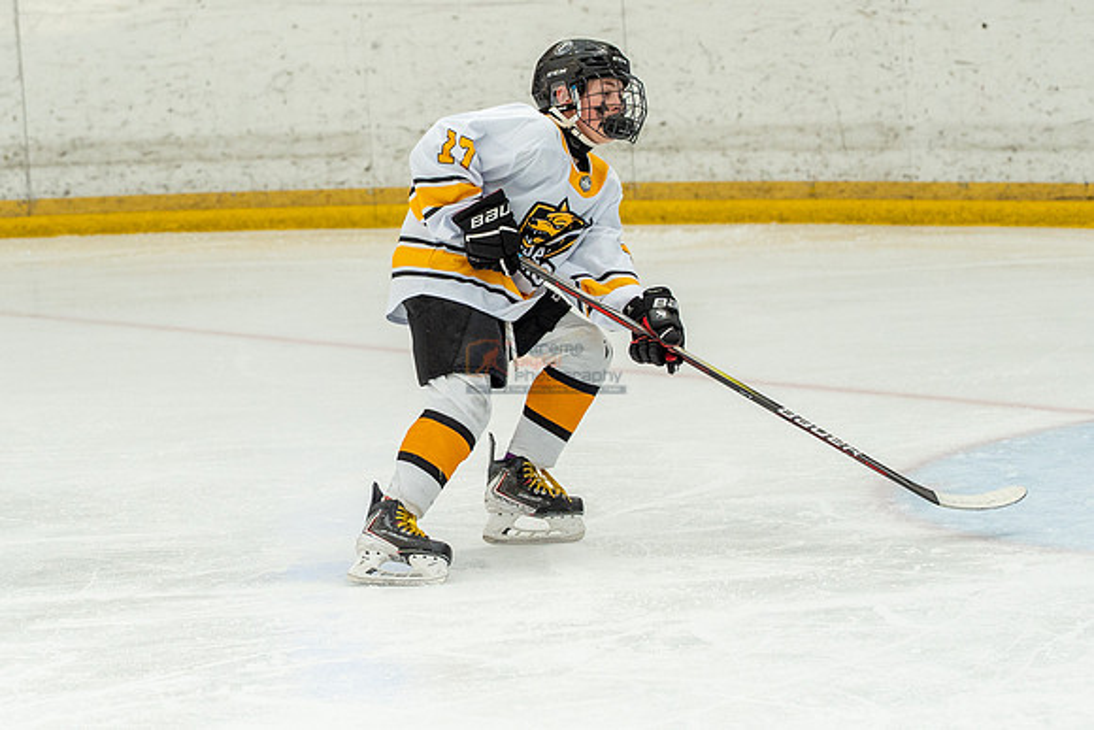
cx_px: 371
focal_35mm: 224
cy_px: 370
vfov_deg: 6.1
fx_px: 6823
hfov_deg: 9.2
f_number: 3.5
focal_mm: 110
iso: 800
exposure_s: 1/1600
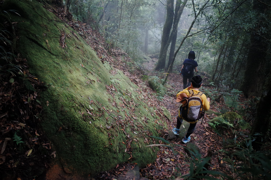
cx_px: 136
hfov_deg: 65.6
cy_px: 90
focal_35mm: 28
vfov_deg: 46.2
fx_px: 210
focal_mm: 18.3
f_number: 2.8
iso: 1600
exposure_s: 1/125
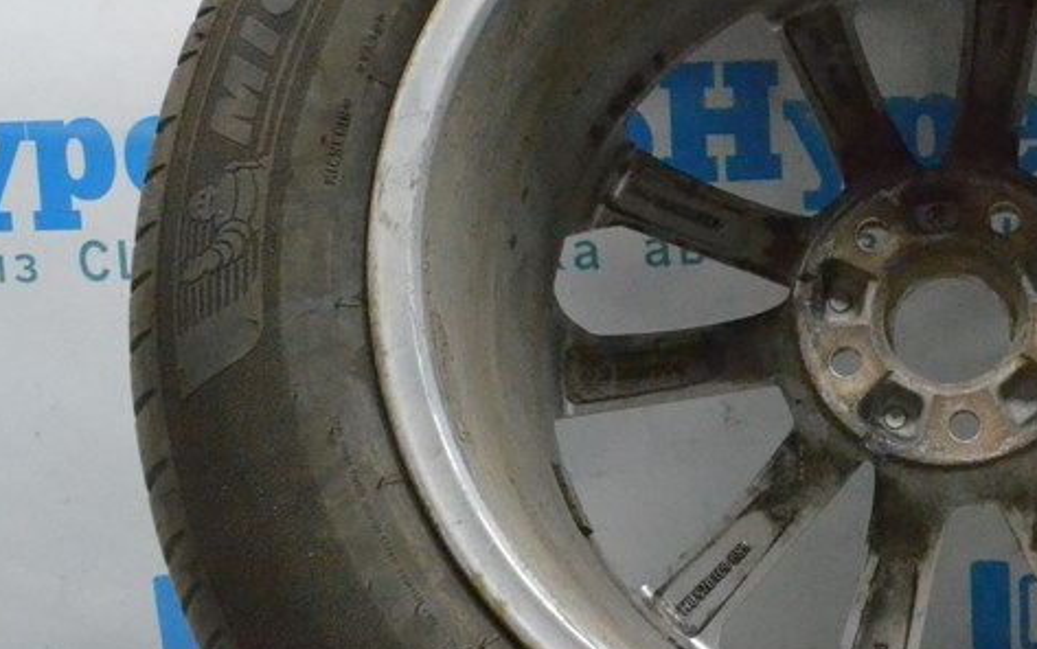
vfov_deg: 15.2
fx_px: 2431
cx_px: 905
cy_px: 198
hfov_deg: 23.5
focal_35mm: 86
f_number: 13
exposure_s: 1/100
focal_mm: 26
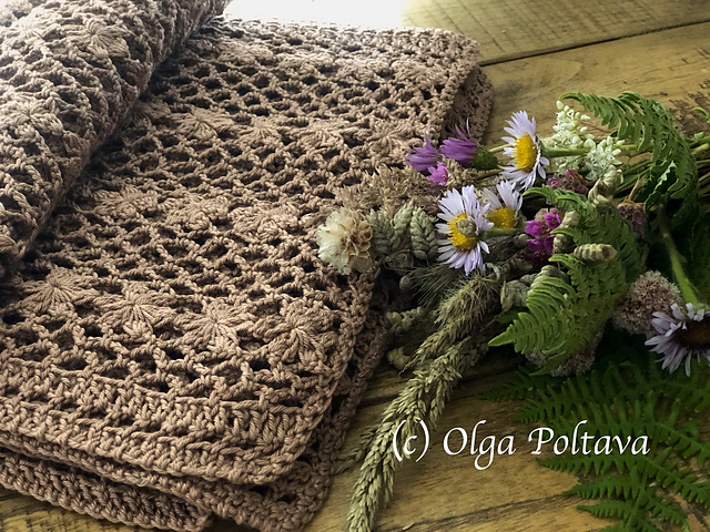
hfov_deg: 33.8
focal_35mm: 57
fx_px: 1169
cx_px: 355
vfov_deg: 25.7
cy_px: 266
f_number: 2.8
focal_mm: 6.6
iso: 500
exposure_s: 1/30
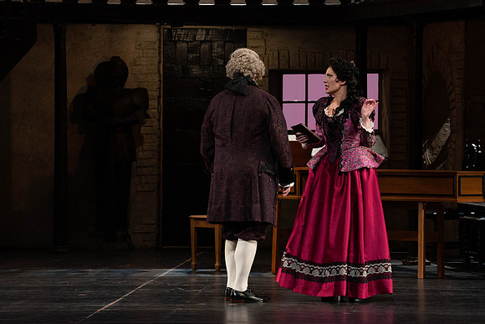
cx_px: 242
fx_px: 2695
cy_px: 162
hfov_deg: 10.3
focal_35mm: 200
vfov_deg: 6.9
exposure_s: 1/250
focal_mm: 200
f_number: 8
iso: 3200
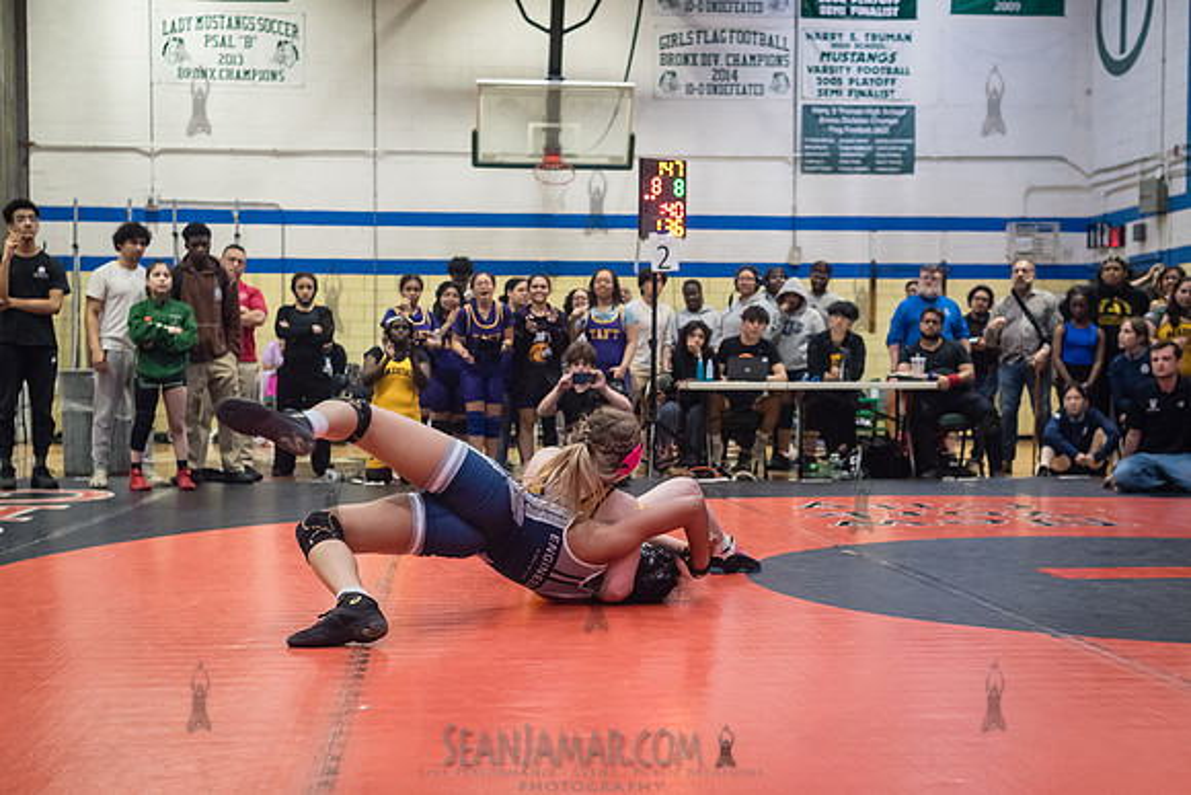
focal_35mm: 48
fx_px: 1600
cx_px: 589
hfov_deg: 40.8
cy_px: 464
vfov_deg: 27.8
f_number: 3.2
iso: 5000
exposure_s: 1/400
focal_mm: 35
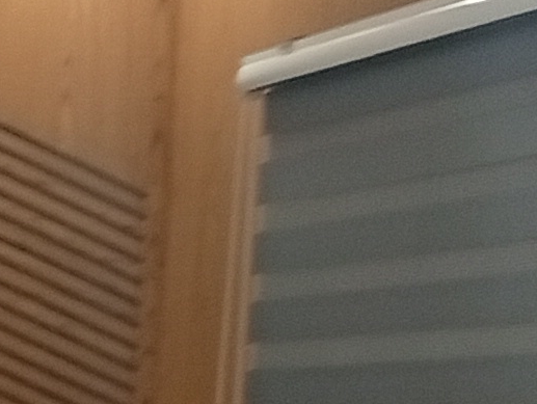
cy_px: 1002
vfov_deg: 6.6
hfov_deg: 8.2
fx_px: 3308
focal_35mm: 213
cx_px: -925
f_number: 1.8
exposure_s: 1/33.3
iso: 249
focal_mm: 3.98
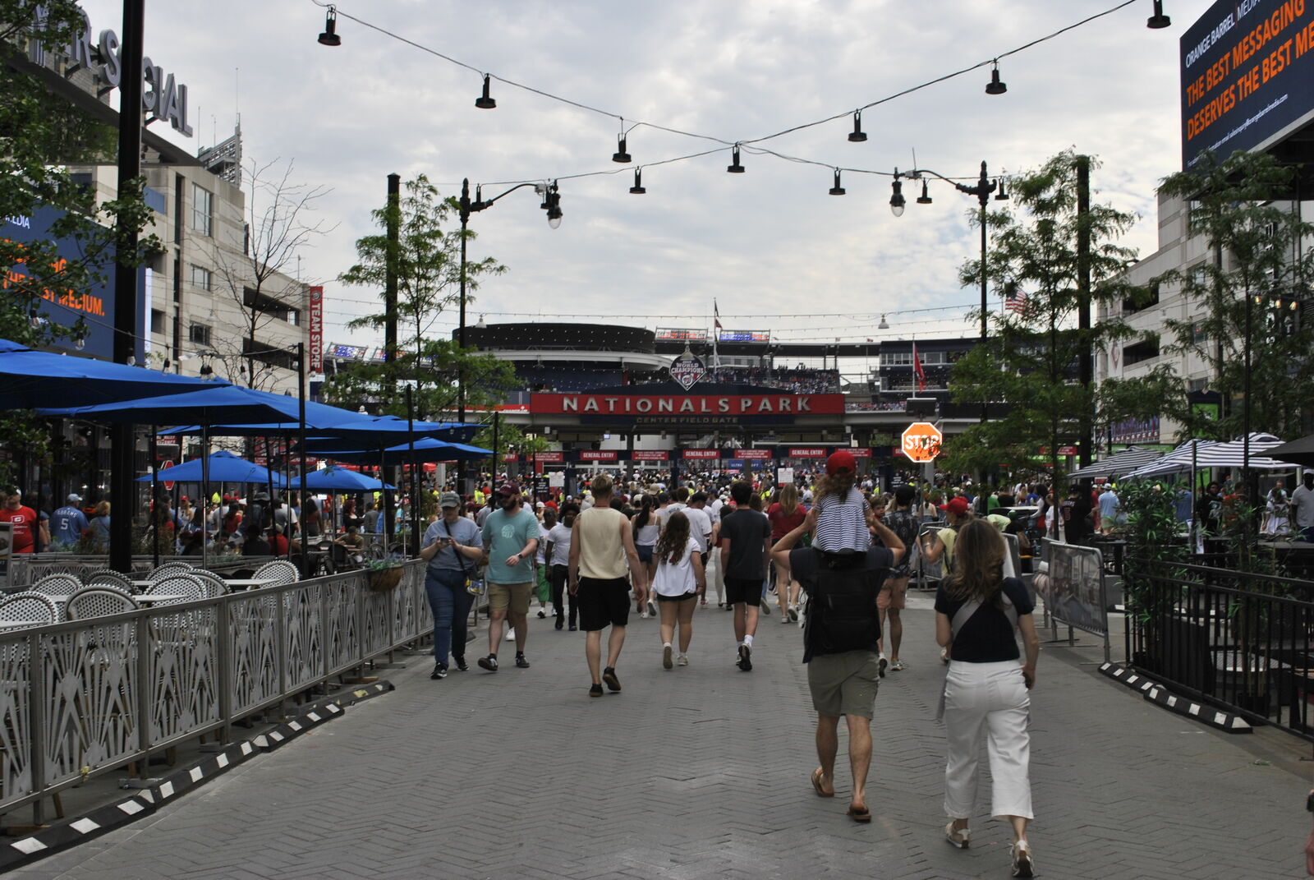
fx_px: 1535
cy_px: 440
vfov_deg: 32.0
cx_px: 657
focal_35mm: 42
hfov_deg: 46.3
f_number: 9
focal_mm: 28
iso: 100
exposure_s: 1/200
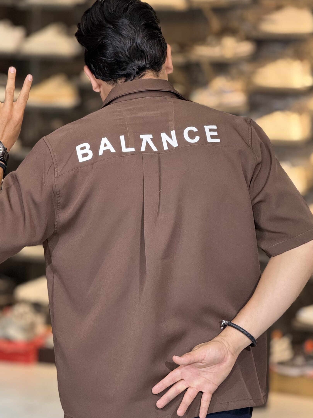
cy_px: 226
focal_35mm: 142
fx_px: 1711
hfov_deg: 10.4
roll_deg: -3.1
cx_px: 152
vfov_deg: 13.9
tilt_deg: -6.5
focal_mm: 15.66
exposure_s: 1/100
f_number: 2.8
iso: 320
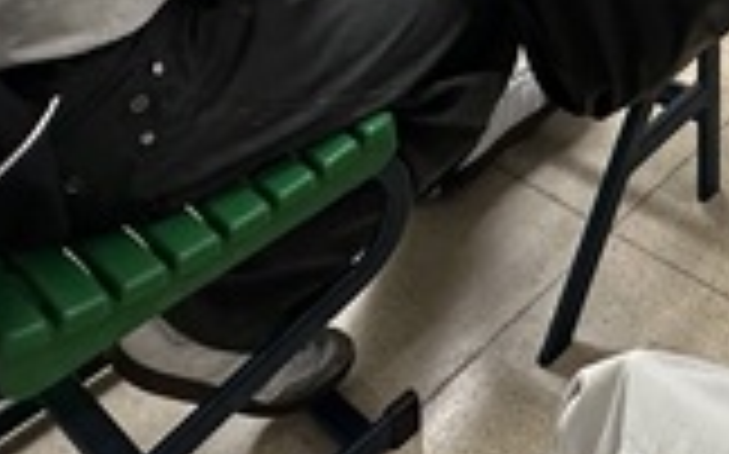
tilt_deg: -9.9
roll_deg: +0.1
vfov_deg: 15.1
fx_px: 1271
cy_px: -528
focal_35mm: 64
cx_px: 806
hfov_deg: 28.9
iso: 200
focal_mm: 2.22
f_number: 2.2
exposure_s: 1/60
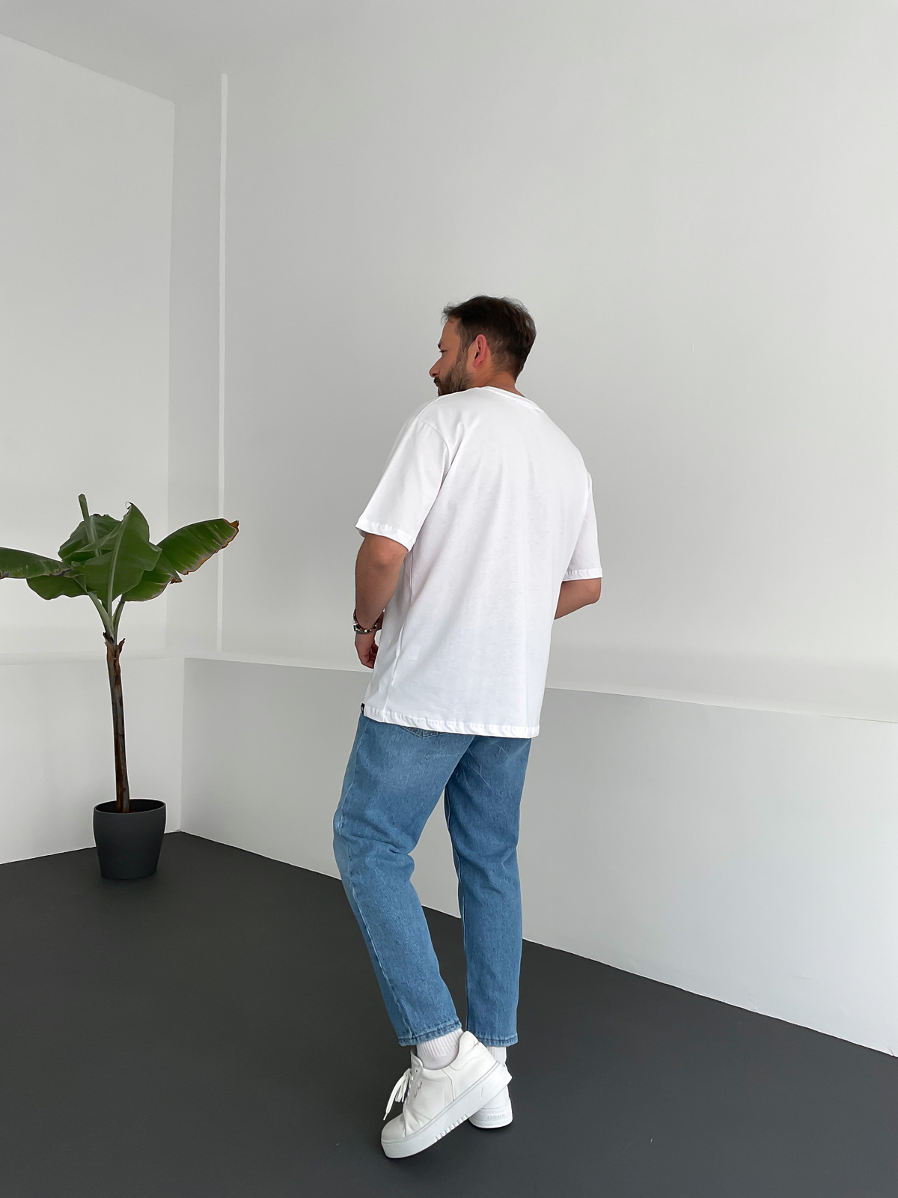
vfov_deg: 61.7
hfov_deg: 48.2
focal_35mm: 29
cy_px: 599
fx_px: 1003
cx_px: 449
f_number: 1.8
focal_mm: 3
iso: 16
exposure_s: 1/160
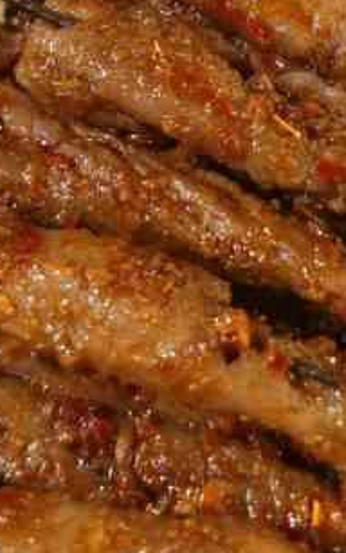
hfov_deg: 15.0
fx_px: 1312
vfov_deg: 22.8
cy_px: -14
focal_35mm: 87
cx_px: 258
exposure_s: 1/50
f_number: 1.6
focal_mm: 5.56
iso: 250
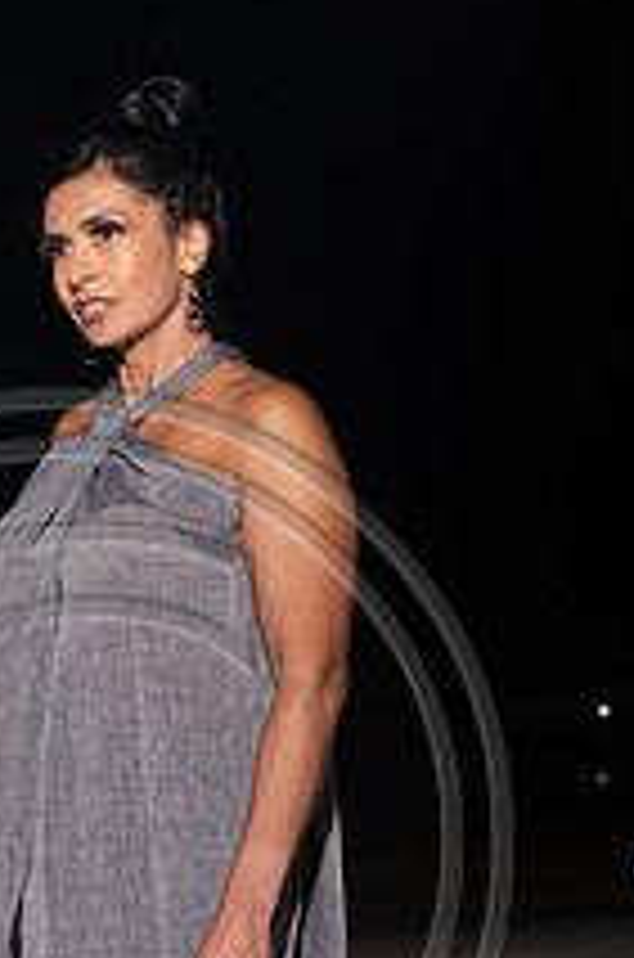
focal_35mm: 148
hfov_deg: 9.2
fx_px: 3929
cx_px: 61
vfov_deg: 13.8
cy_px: 837
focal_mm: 70
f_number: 6.3
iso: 1000
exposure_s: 1/200
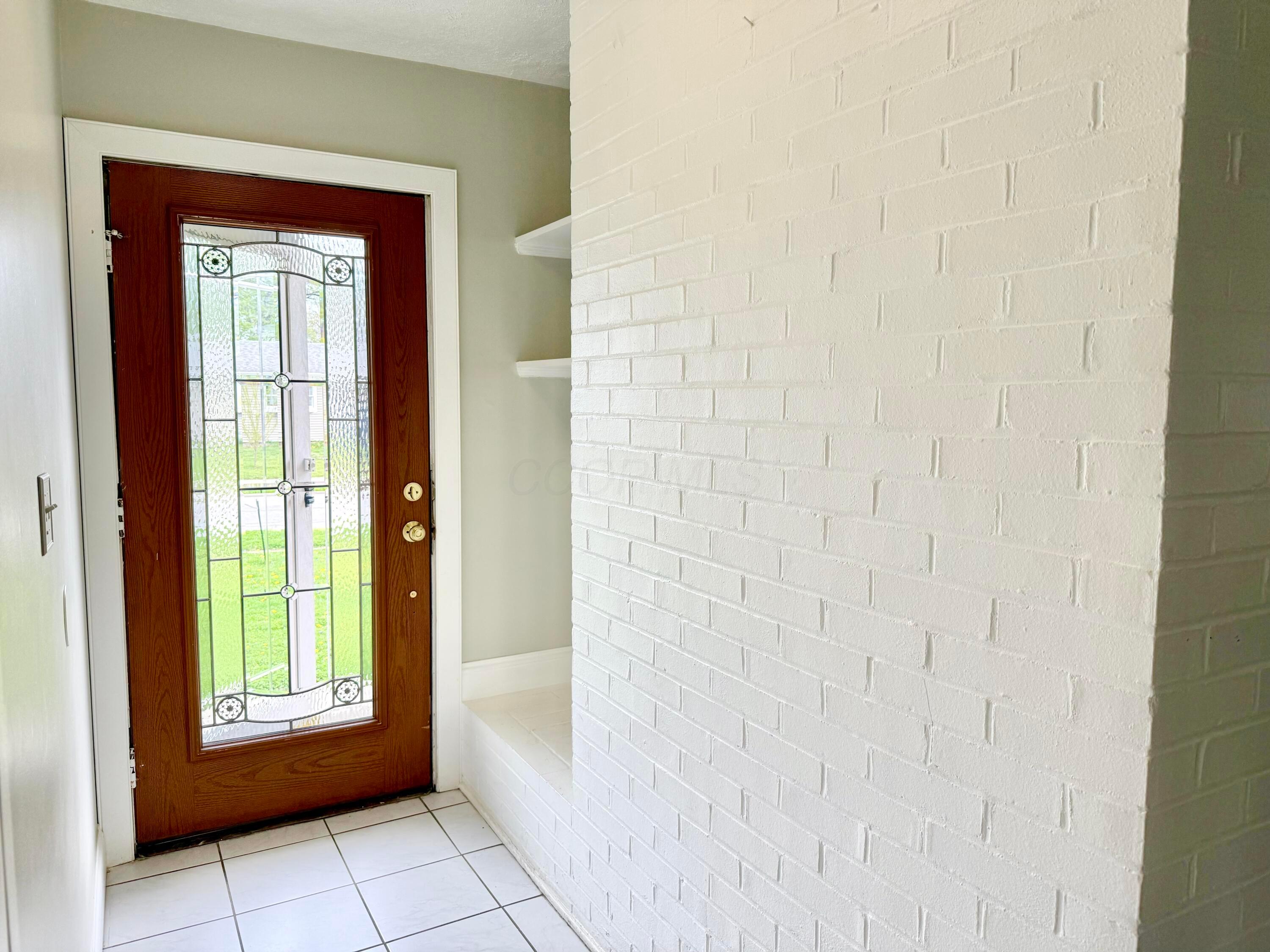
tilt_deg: -5.3
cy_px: 476
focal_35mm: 24
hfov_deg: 71.6
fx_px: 881
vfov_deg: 56.8
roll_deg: -0.3
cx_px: 635
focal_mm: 6.76
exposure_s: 1/295
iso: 100
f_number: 1.78
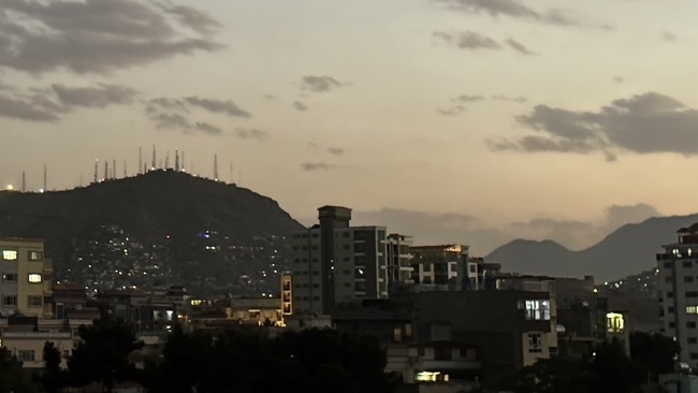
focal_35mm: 103
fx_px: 1907
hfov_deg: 20.3
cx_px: 53
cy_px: 11
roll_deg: +0.2
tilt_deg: +9.9
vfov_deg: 11.7
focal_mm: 6.86
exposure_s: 1/12
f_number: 1.78
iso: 320
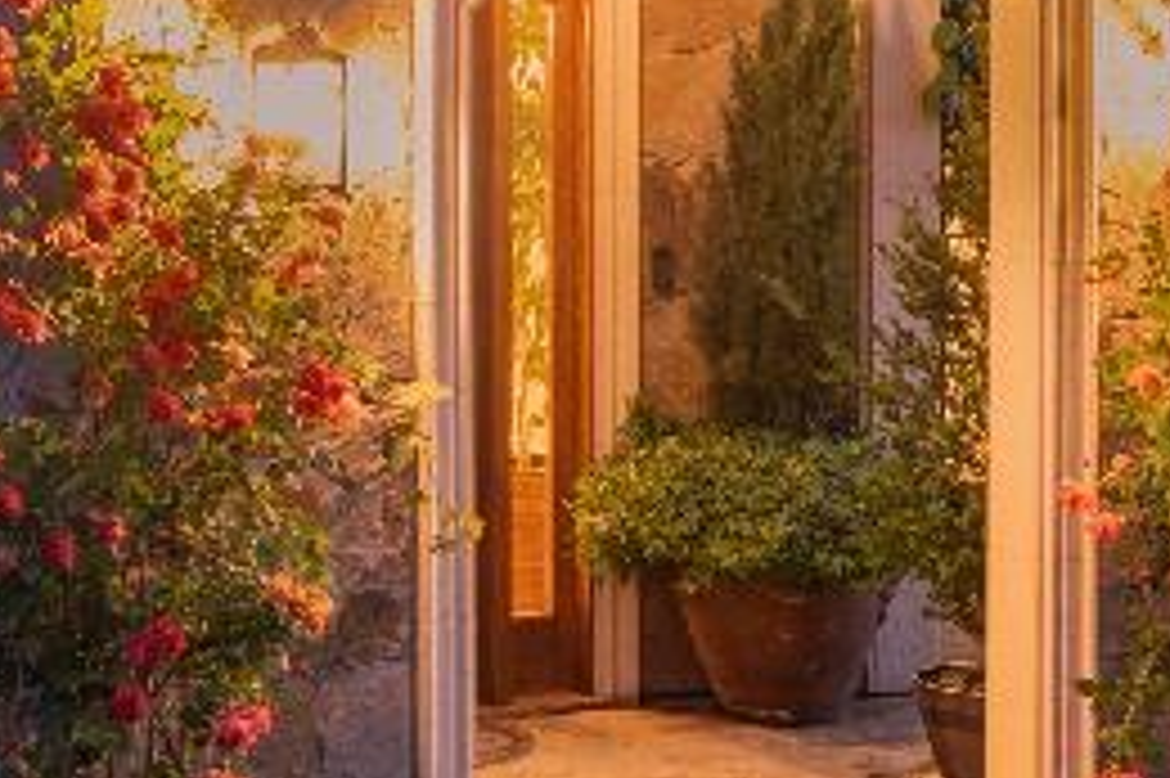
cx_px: 536
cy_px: -247
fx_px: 5067
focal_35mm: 156
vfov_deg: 8.7
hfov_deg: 13.2
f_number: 6.3
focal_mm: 27
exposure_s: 8
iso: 100
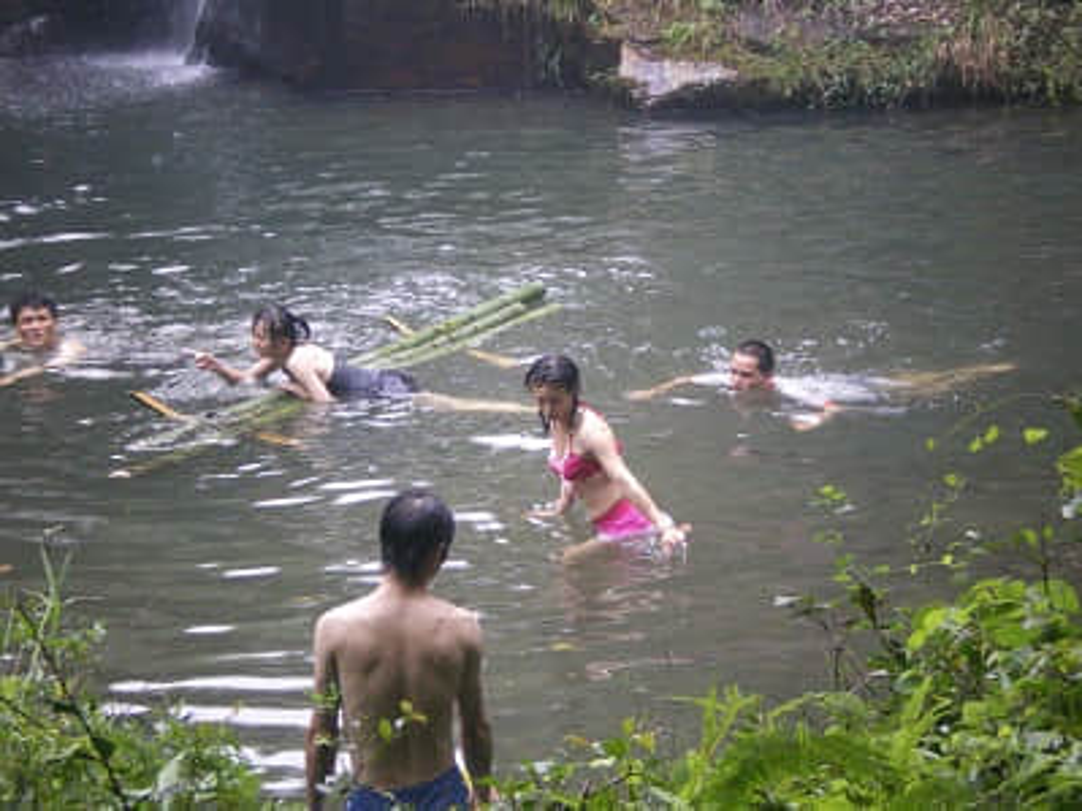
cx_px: 541
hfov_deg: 17.3
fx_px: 3562
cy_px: 406
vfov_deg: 13.0
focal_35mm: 114
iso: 400
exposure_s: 1/60
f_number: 5.9
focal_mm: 18.9
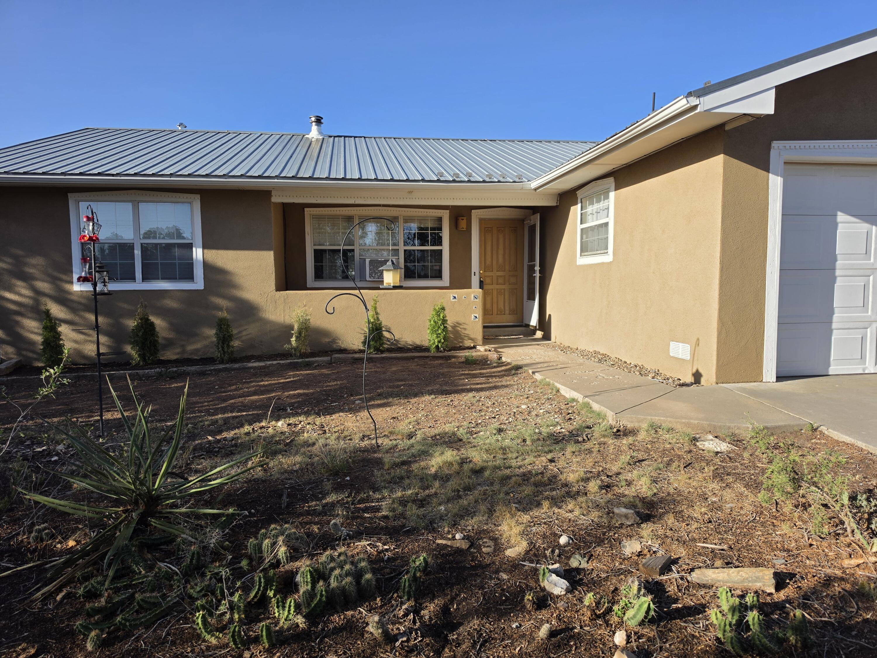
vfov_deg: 58.9
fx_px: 583
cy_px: 329
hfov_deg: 73.9
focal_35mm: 23
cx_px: 438
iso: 64
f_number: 1.4
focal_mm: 6.5
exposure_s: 1/4055
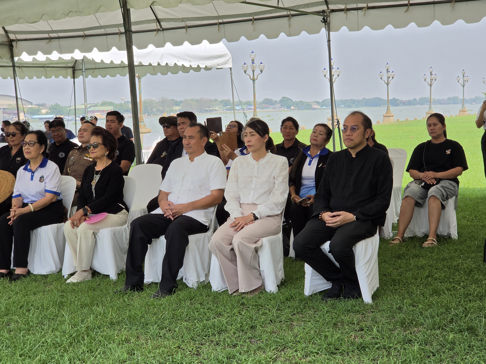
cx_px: 243
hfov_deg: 28.2
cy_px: 182
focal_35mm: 69
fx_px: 969
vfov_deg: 21.3
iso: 25
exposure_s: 1/580
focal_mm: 7
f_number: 2.4
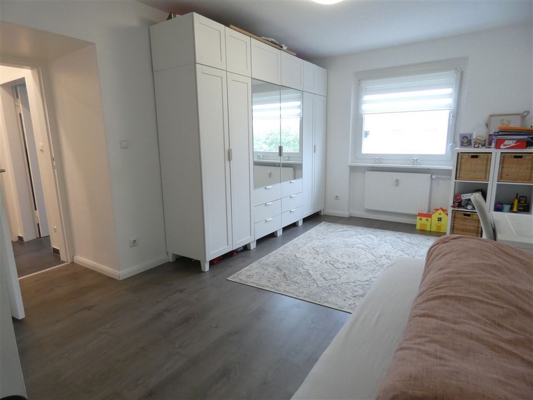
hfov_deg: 81.7
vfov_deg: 66.0
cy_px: 200
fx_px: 308
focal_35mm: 20
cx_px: 266
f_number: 2.8
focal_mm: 3.6
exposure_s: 1/60
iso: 320
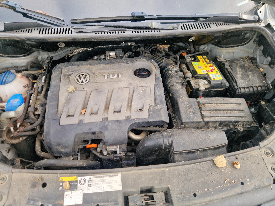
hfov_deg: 73.9
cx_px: 138
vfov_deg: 58.9
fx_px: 183
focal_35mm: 23
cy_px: 103
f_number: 1.8
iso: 50
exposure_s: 1/106
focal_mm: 5.4
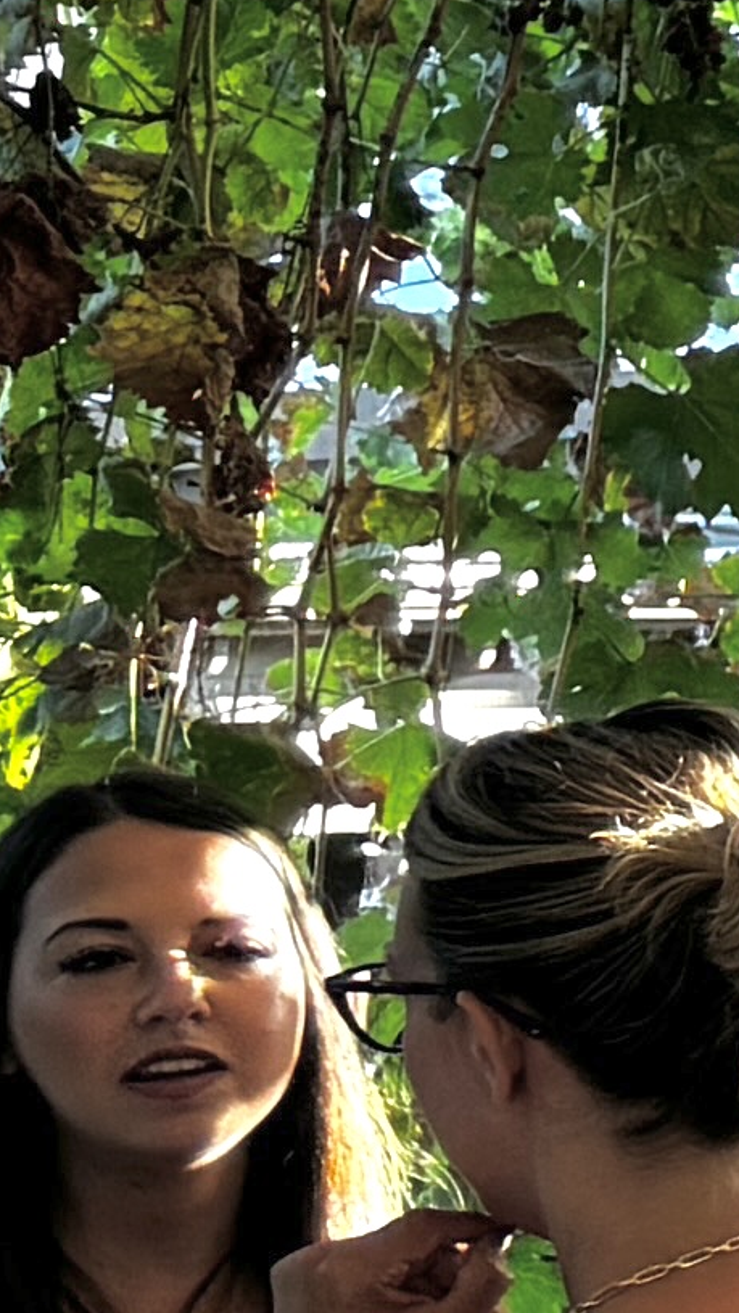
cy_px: 462
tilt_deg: +1.0
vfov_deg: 11.8
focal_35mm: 183
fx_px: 6375
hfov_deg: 4.7
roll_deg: +1.2
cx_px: 4429
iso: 100
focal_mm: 6.76
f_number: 1.78
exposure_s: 1/121
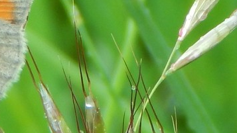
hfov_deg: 3.3
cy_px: 42
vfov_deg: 1.9
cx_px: -45
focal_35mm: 651
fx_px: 4092
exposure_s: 1/100
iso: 125
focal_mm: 44.9
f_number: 5.6
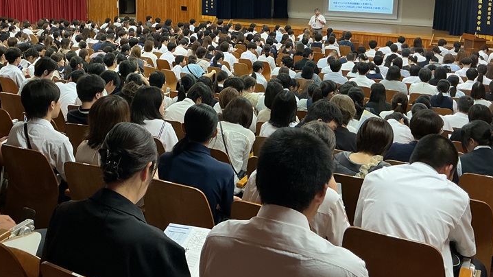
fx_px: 536
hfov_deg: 49.3
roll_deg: -0.1
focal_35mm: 41
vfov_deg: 28.4
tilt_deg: -9.1
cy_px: 60
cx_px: 212
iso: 125
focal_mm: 3
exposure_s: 1/50
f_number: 1.8
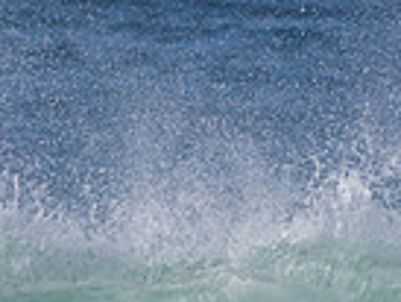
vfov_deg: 0.6
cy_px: 522
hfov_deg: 0.8
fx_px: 28905
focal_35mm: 2493
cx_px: -112
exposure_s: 1/2000
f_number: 5.6
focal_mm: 500
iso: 180
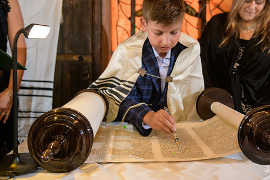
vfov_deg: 31.1
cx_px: 151
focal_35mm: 43
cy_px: 71
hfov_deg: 45.4
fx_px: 322
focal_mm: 34
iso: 1600
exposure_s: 1/125
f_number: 3.2
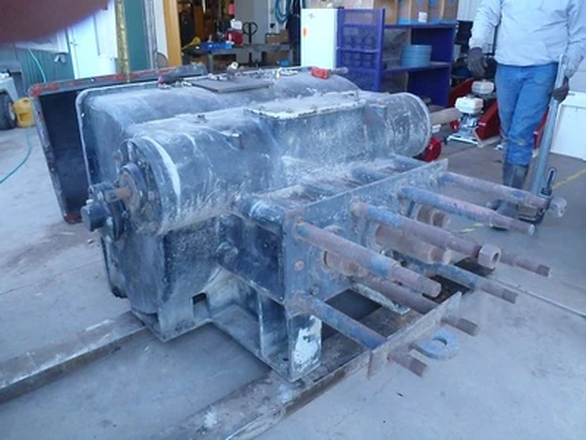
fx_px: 474
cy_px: 220
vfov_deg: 49.7
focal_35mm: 28
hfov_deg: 63.4
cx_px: 293
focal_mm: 5
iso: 800
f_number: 3.9
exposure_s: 1/160
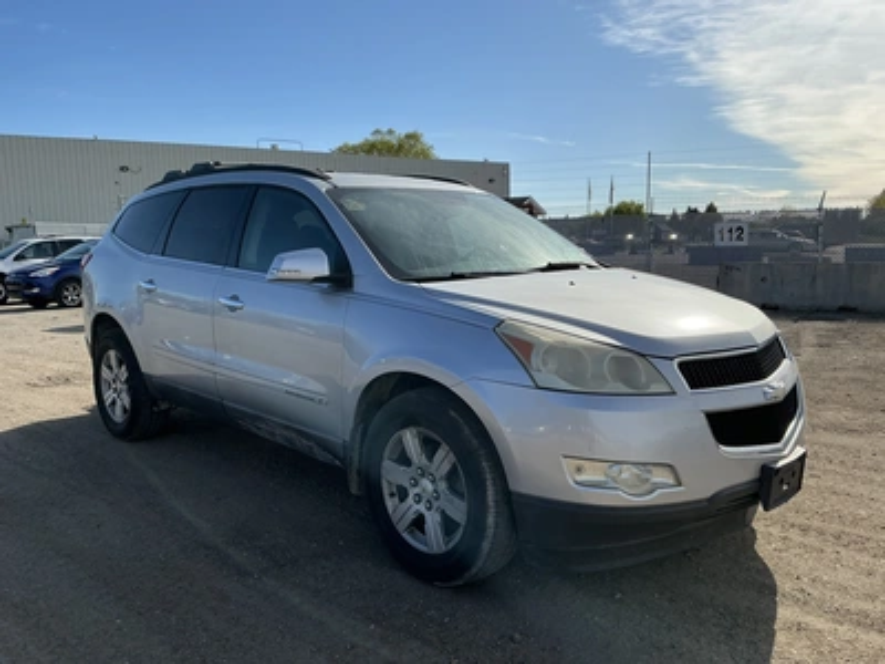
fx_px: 716
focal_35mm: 28
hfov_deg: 63.4
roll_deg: +1.7
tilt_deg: -4.5
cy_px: 332
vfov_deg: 49.7
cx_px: 442
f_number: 1.8
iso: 25
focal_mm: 3
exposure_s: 1/2227
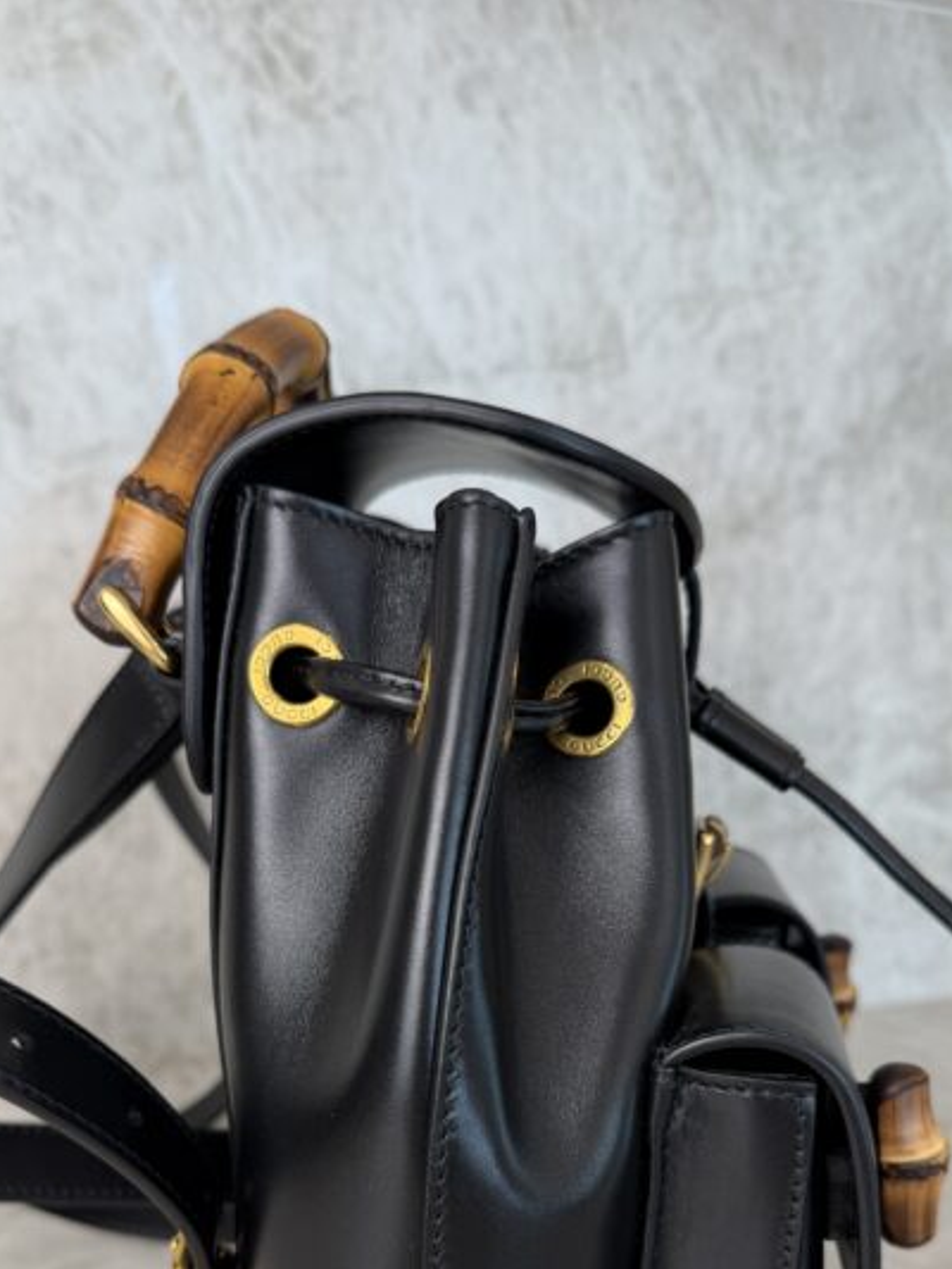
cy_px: 948
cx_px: 436
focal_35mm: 36
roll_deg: +1.4
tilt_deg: -14.5
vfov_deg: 49.4
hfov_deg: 39.6
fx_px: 1320
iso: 80
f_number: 1.78
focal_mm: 6.76
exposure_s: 1/120
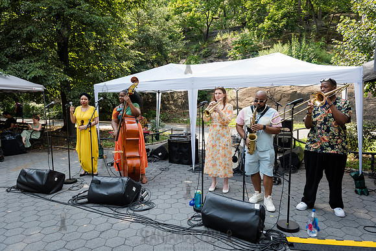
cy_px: 126
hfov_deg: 73.2
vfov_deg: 52.7
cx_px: 188
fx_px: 253
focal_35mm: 24
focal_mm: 24
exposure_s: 1/320
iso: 250
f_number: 3.5
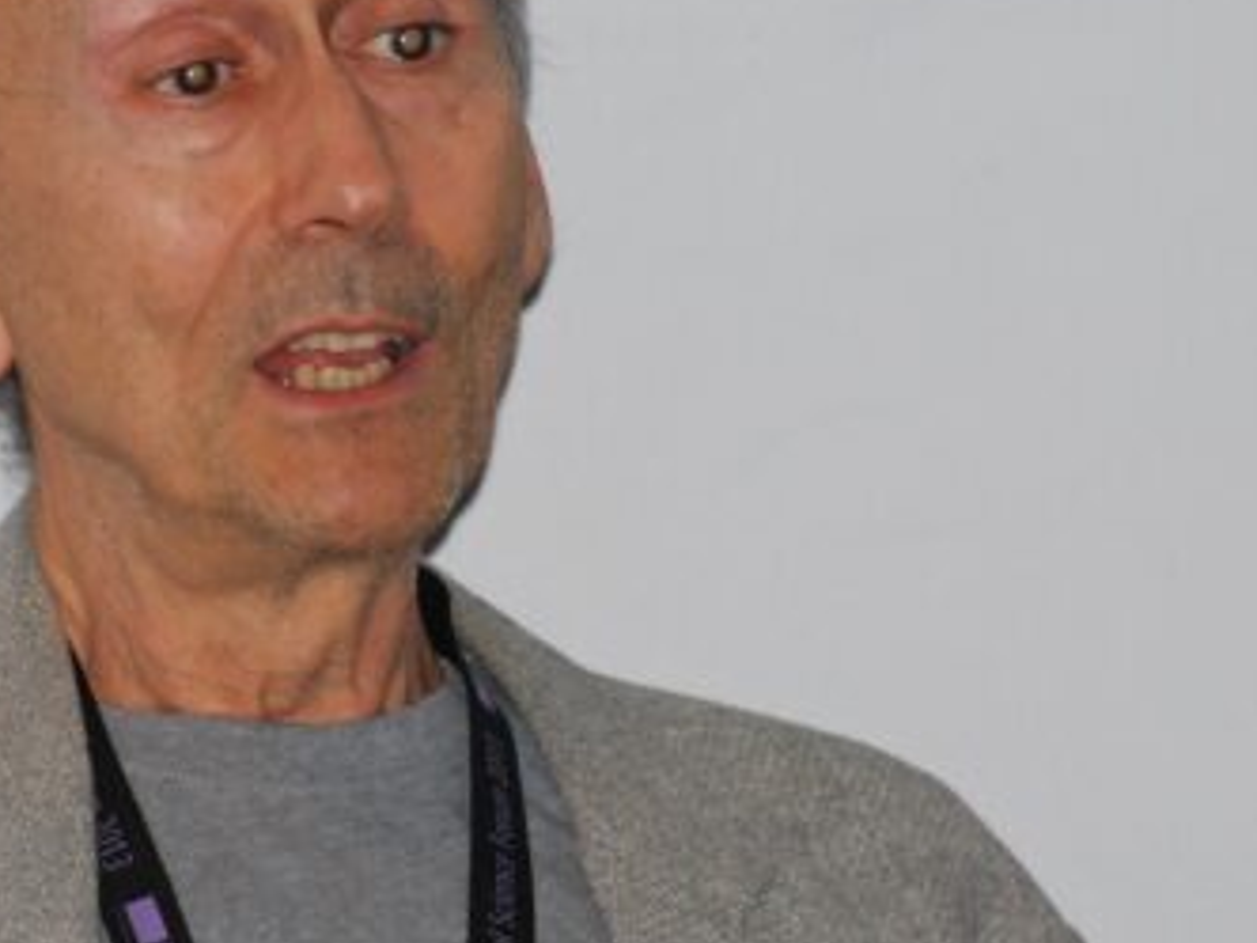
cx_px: 314
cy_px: 553
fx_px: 25455
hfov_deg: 2.8
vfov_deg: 2.1
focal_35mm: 701
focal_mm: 210
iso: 900
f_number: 5.3
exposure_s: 1/60
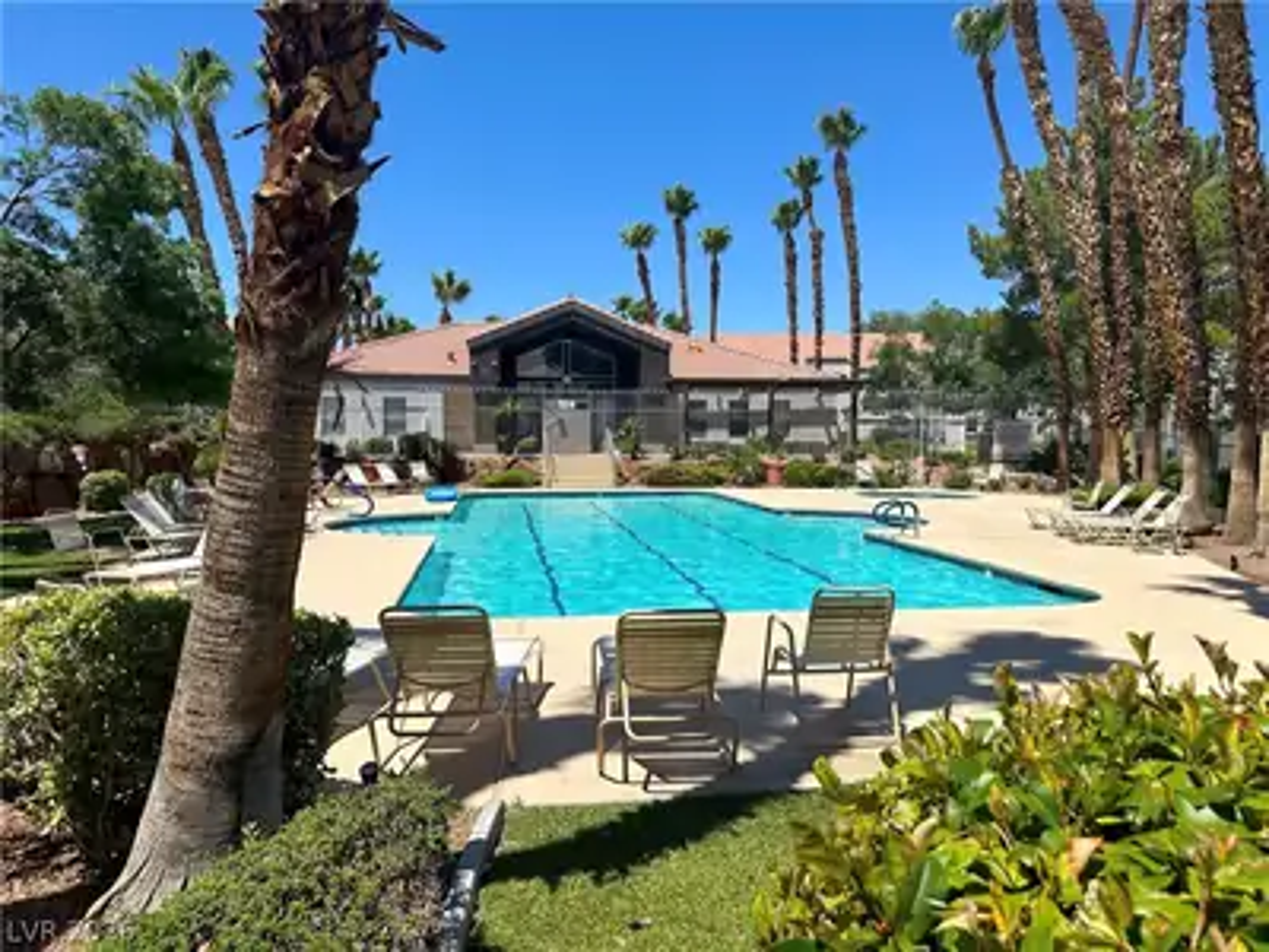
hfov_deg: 71.6
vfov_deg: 56.8
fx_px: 880
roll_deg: -0.9
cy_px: 476
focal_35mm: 24
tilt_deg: -0.2
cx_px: 634
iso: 80
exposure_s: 1/6211
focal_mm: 6.86
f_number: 1.78
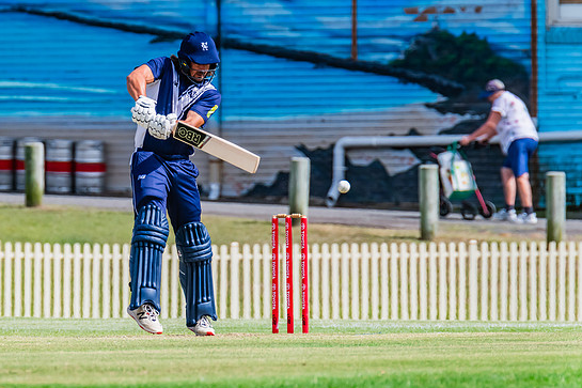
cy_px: 169
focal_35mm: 839
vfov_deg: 1.6
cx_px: 178
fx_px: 13559
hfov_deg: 2.5
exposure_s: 1/2000
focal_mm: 600
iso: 800
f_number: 10
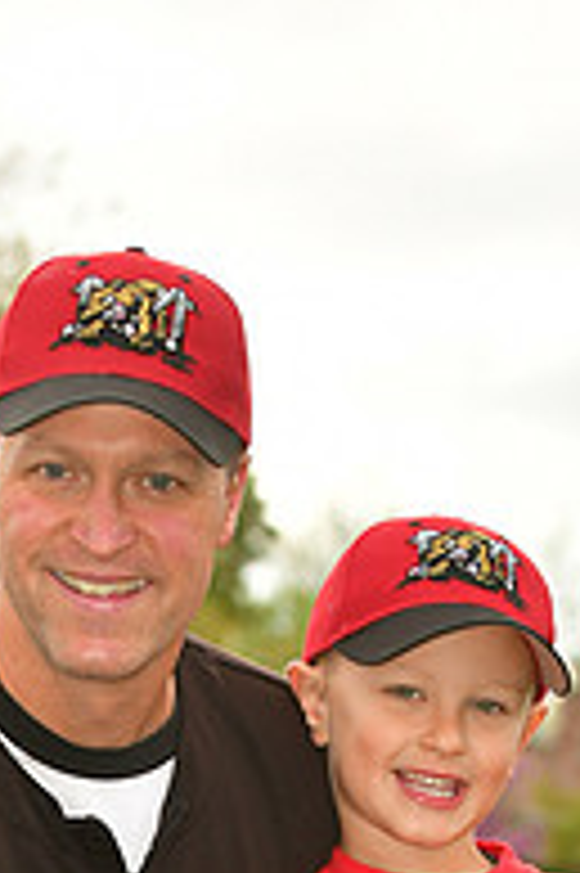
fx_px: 8473
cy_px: 1228
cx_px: 52
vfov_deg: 5.8
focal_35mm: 350
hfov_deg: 3.9
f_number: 5
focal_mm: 78
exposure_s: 1/500
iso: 200
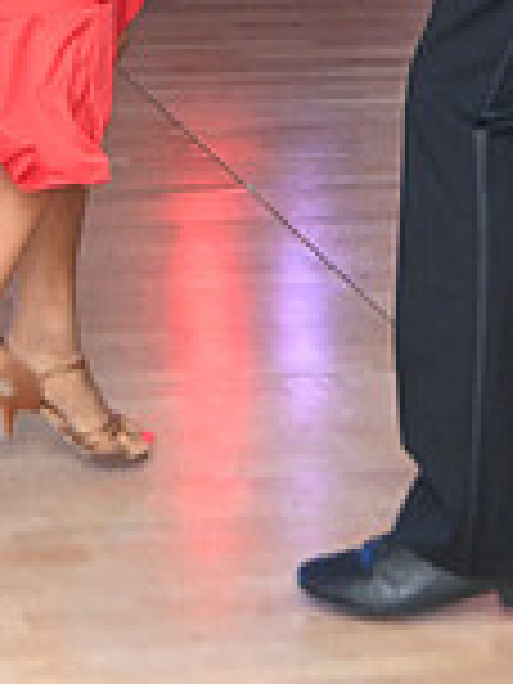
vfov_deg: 11.8
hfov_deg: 9.2
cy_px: -302
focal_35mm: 161
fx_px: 3181
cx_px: 191
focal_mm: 44
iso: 5000
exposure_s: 1/200
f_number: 5
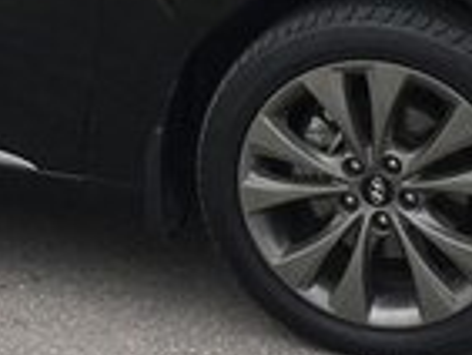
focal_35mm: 136
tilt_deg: -13.5
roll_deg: -0.9
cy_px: -82
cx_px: 30
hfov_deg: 14.3
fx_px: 1856
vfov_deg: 10.7
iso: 25
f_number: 2.2
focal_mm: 4.15
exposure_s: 1/306
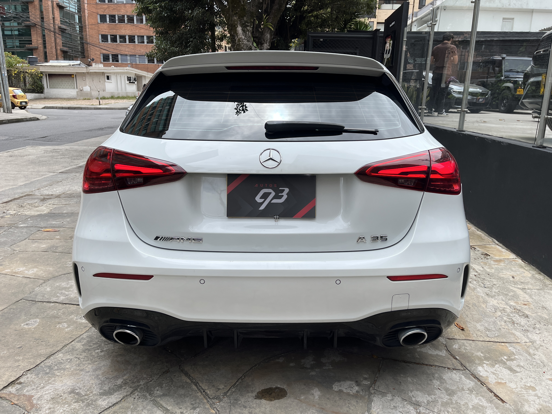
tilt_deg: -15.3
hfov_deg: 67.3
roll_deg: -0.9
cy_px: 207
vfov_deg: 53.1
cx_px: 276
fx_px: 415
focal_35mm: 26
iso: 50
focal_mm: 5.1
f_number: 1.6
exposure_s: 1/2062
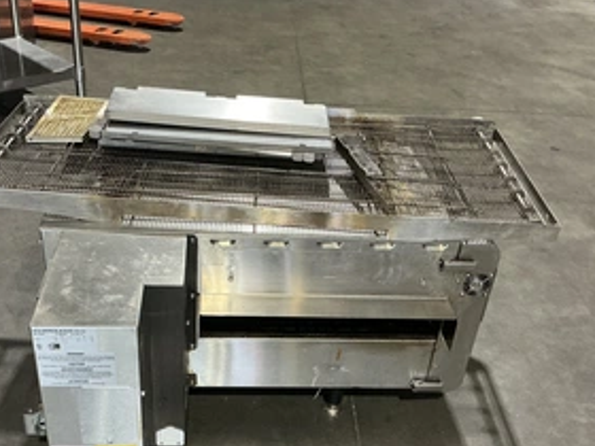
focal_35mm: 40
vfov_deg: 35.6
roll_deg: -4.7
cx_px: 261
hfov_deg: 46.7
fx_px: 688
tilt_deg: -34.4
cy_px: 297
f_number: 1.8
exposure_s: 1/60
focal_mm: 3
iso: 160
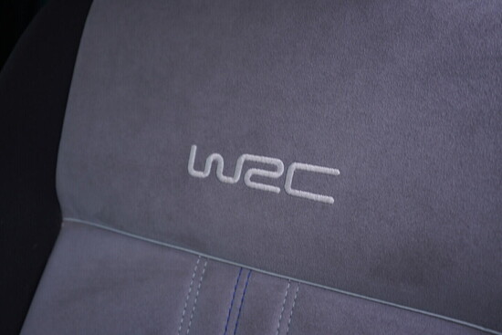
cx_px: 251
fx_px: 502
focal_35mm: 36
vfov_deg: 36.9
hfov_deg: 53.1
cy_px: 168
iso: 125
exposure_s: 1/50
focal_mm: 24
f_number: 3.2
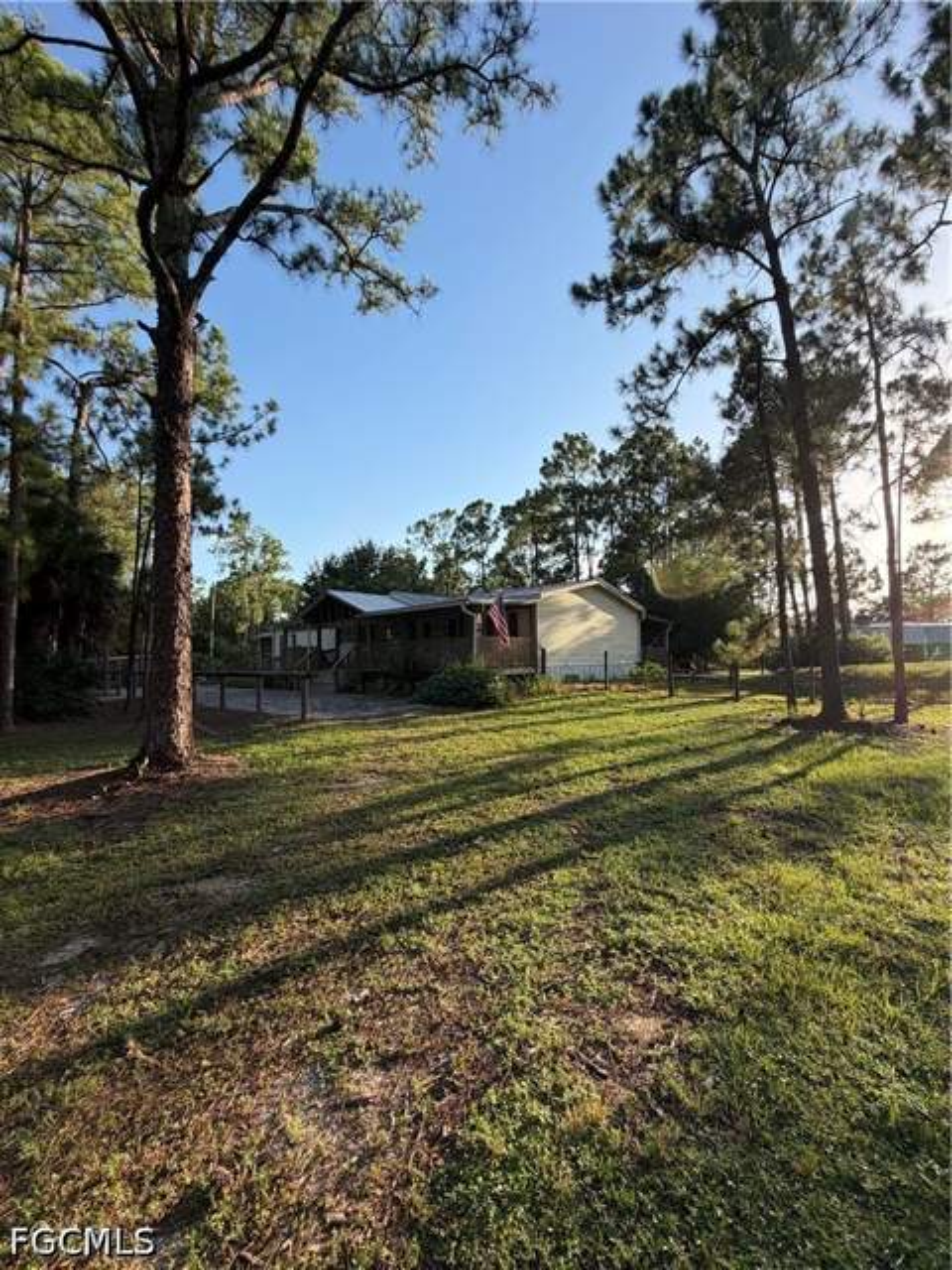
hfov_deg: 85.7
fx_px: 513
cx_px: 476
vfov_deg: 102.1
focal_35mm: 14
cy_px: 635
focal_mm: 2.22
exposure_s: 1/574
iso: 40
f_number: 2.2
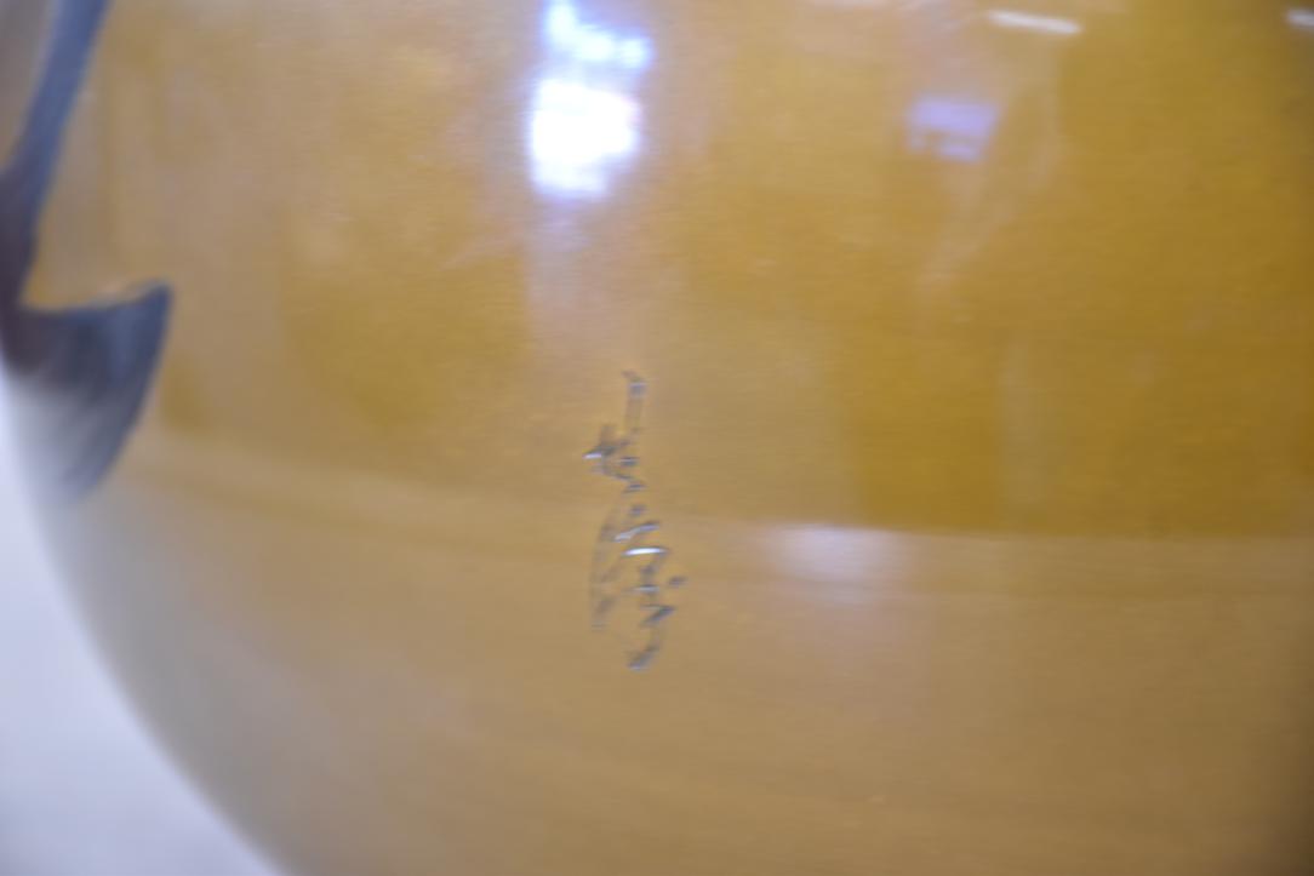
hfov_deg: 9.8
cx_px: 657
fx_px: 7665
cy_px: 438
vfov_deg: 6.5
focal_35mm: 210
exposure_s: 1/10
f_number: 5.6
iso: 400
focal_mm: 140
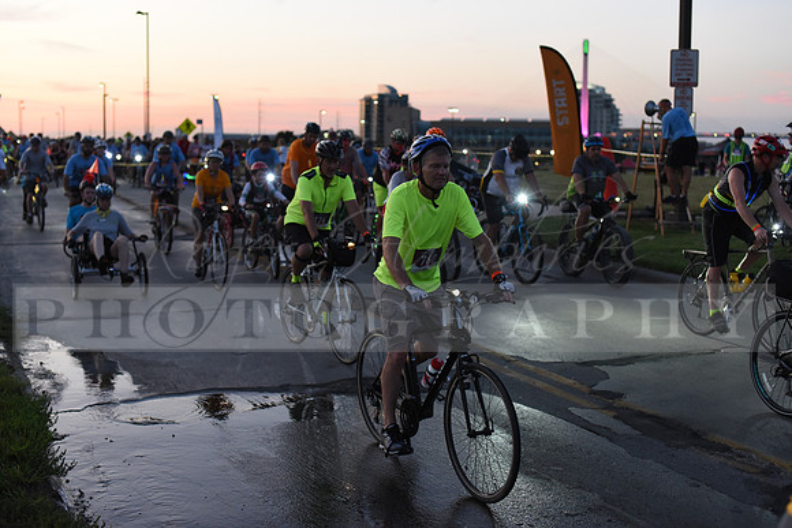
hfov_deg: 39.6
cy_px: 264
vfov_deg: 27.0
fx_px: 1100
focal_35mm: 50
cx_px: 396
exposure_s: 1/400
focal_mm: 50
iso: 2500
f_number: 2.8
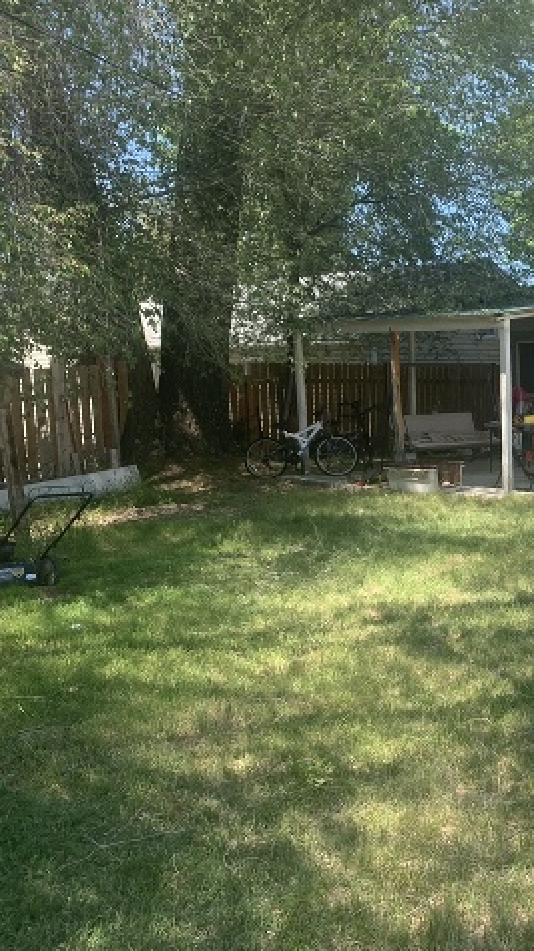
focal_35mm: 38
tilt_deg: -5.4
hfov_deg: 28.6
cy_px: 475
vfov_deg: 52.8
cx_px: 568
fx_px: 957
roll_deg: +0.1
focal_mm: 4.25
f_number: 1.8
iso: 25
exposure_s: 1/597
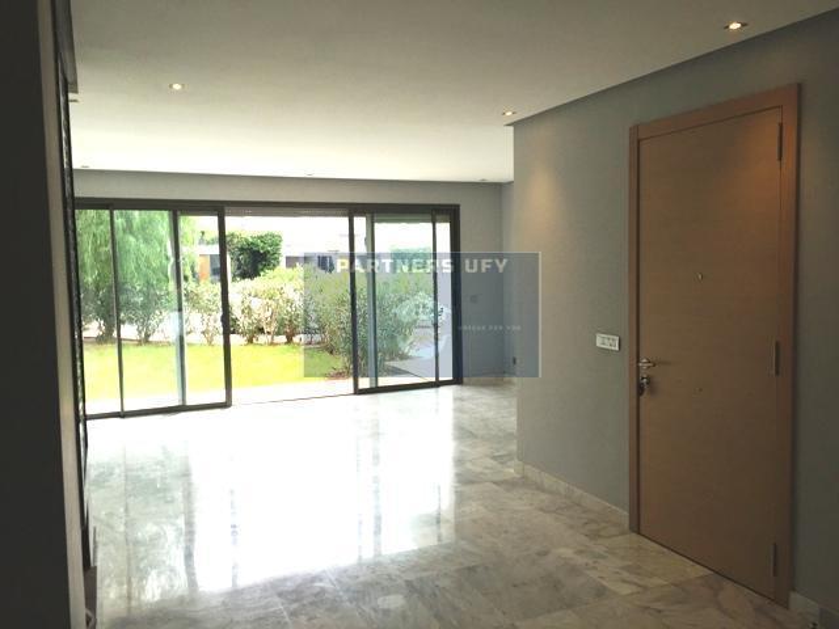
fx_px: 703
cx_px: 420
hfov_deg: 61.7
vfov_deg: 48.2
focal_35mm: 29
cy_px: 314
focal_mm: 4.15
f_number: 2.2
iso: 32
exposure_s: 1/573
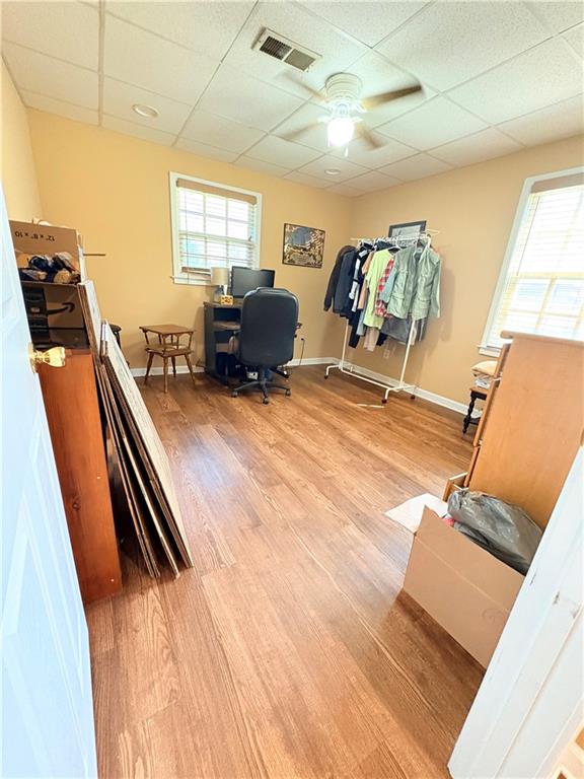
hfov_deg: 85.7
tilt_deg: -17.6
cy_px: 390
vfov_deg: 102.1
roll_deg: -5.1
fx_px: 315
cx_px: 292
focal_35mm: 14
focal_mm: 2.22
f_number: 2.2
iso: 640
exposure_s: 1/60
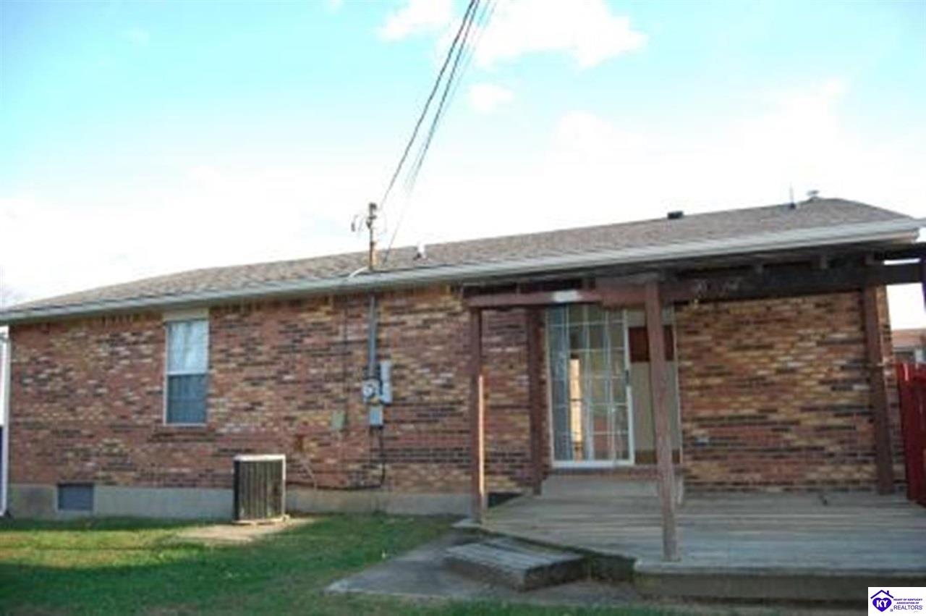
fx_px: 694
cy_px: 308
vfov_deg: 47.8
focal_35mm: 27
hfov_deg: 67.4
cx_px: 463
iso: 400
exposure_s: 1/500
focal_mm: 18
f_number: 4
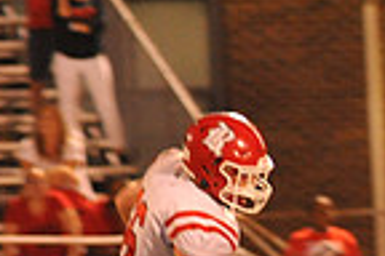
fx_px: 8630
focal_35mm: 807
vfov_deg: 1.7
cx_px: 671
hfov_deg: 2.5
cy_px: 381
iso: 5000
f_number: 5
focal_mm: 200
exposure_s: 1/160
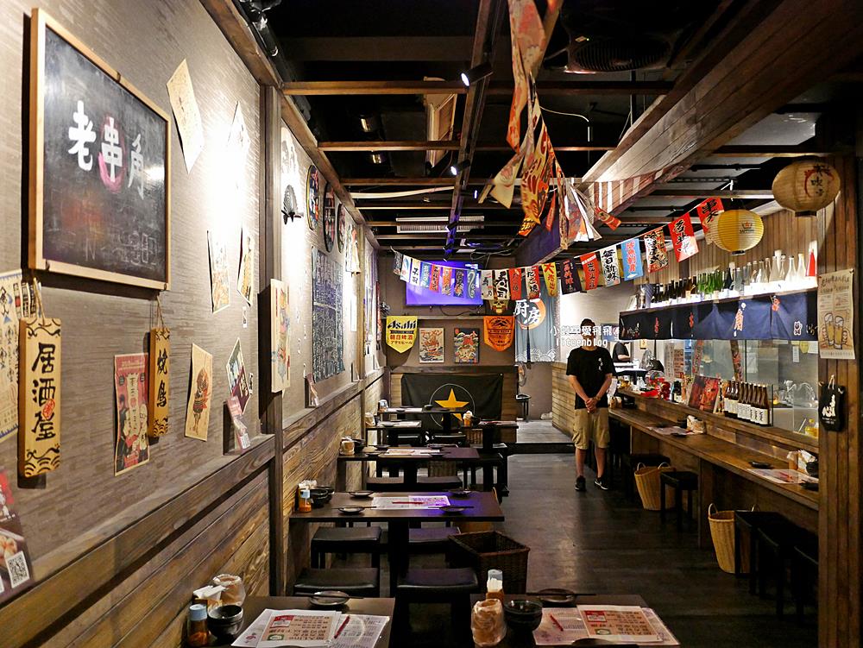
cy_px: 324
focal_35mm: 28
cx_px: 432
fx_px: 698
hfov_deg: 63.4
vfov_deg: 49.8
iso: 2000
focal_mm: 14
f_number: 2.5
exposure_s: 1/60
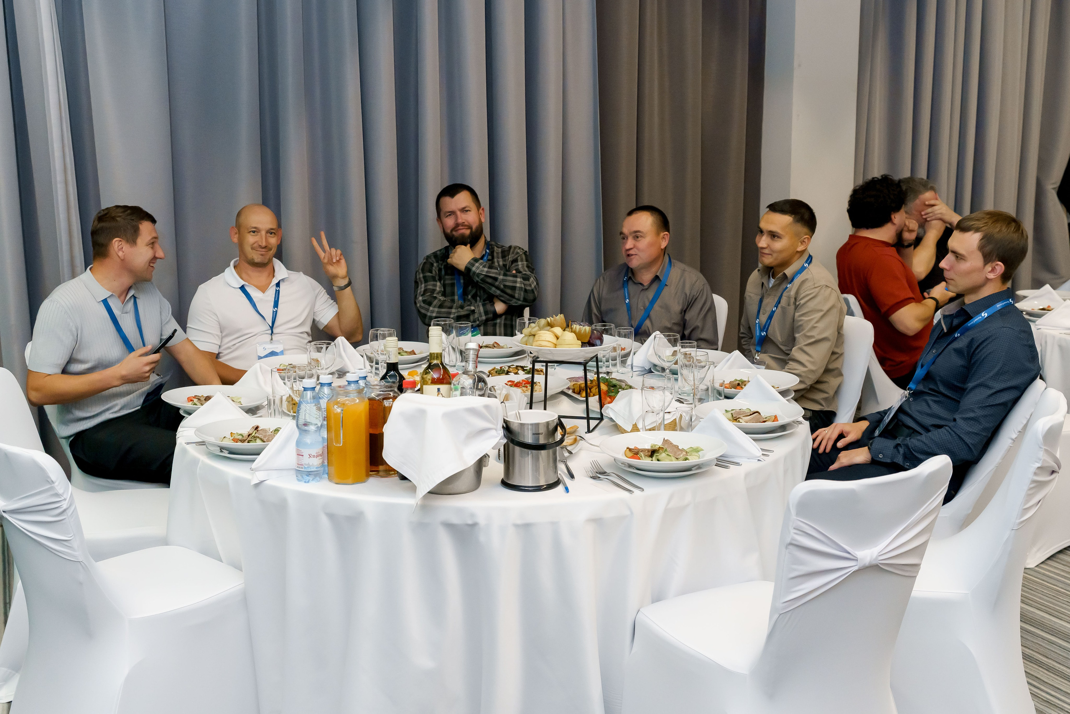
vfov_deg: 36.3
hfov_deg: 52.3
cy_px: 357
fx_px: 1089
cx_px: 535
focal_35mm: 37
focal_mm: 35
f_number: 4.5
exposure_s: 1/125
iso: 3200
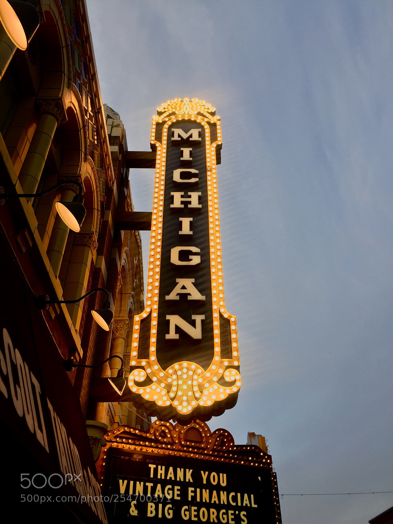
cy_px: 262
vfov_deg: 61.7
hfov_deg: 48.2
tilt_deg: +40.6
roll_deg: +1.0
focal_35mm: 29
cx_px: 196
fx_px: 439
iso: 32
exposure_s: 1/200
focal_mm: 4.15
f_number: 2.2
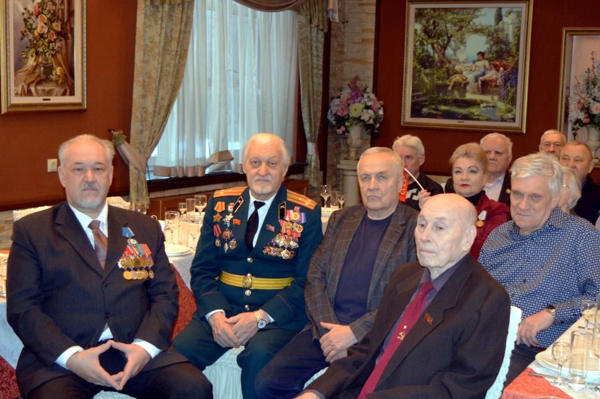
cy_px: 200
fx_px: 550
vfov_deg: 39.9
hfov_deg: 57.3
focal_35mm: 33
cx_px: 300
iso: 1000
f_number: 3.8
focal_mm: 22
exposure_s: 1/60
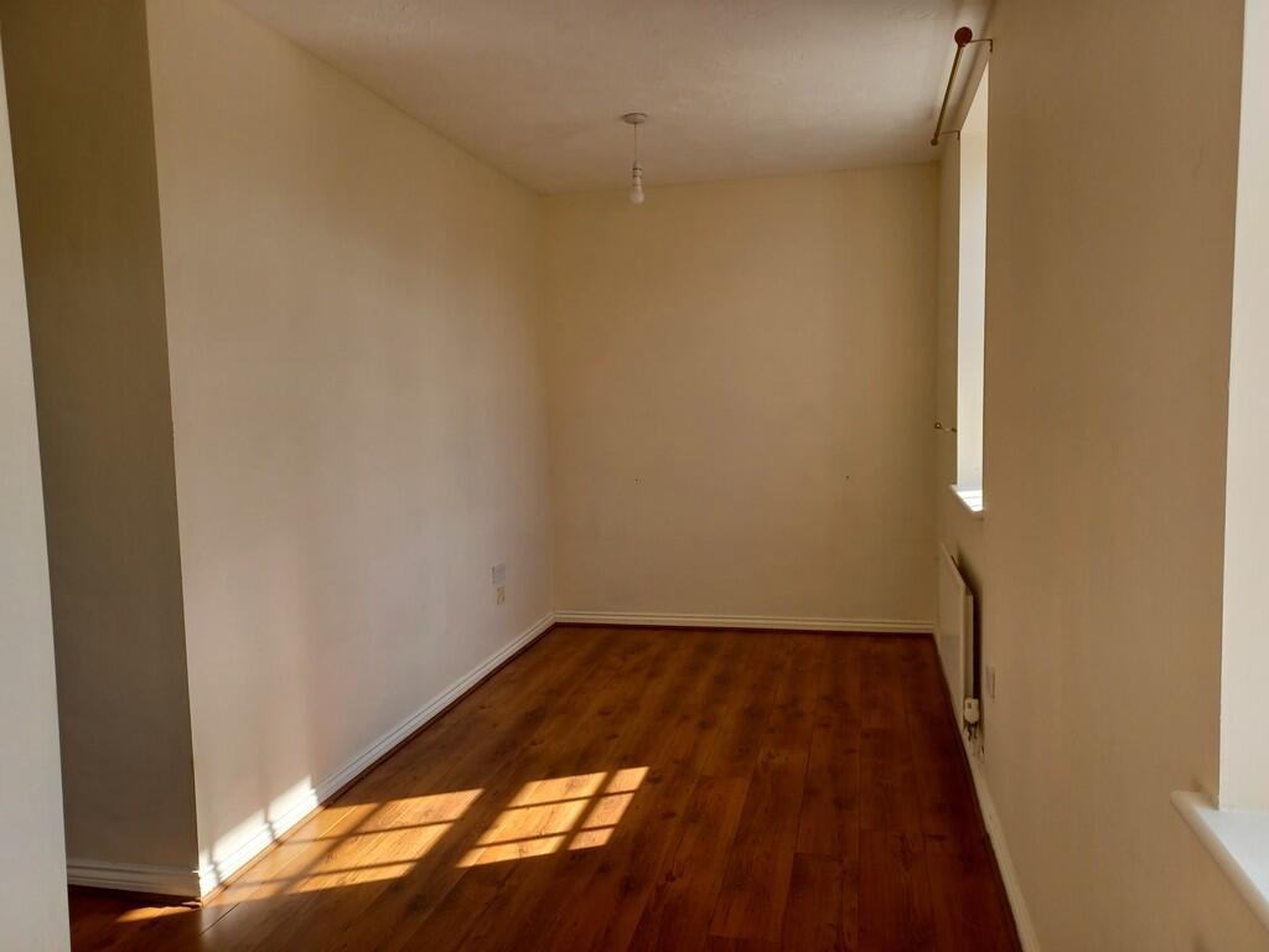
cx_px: 634
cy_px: 476
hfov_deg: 69.4
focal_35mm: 25
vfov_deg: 54.9
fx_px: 916
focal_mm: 4.6
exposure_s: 1/100
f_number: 1.8
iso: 40
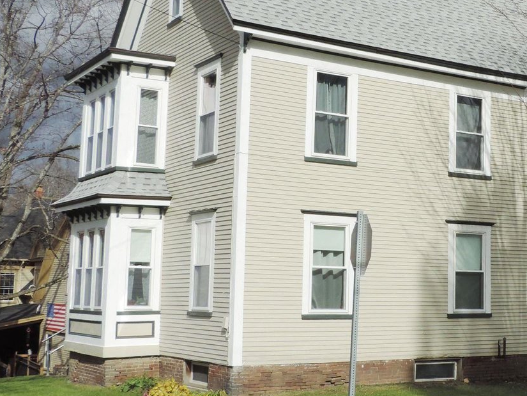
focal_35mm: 64
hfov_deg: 29.1
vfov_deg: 22.9
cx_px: 468
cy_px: 182
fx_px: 974
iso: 80
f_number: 4
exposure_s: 1/1600
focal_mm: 5.8
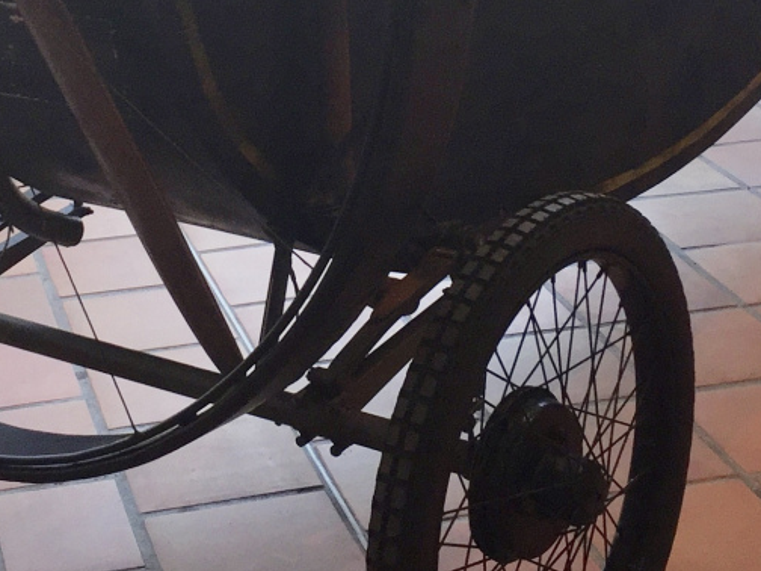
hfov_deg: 21.3
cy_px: -85
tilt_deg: -10.4
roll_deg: +1.5
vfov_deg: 15.6
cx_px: 296
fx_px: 2023
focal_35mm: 92
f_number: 2.2
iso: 40
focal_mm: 4.15
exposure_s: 1/50
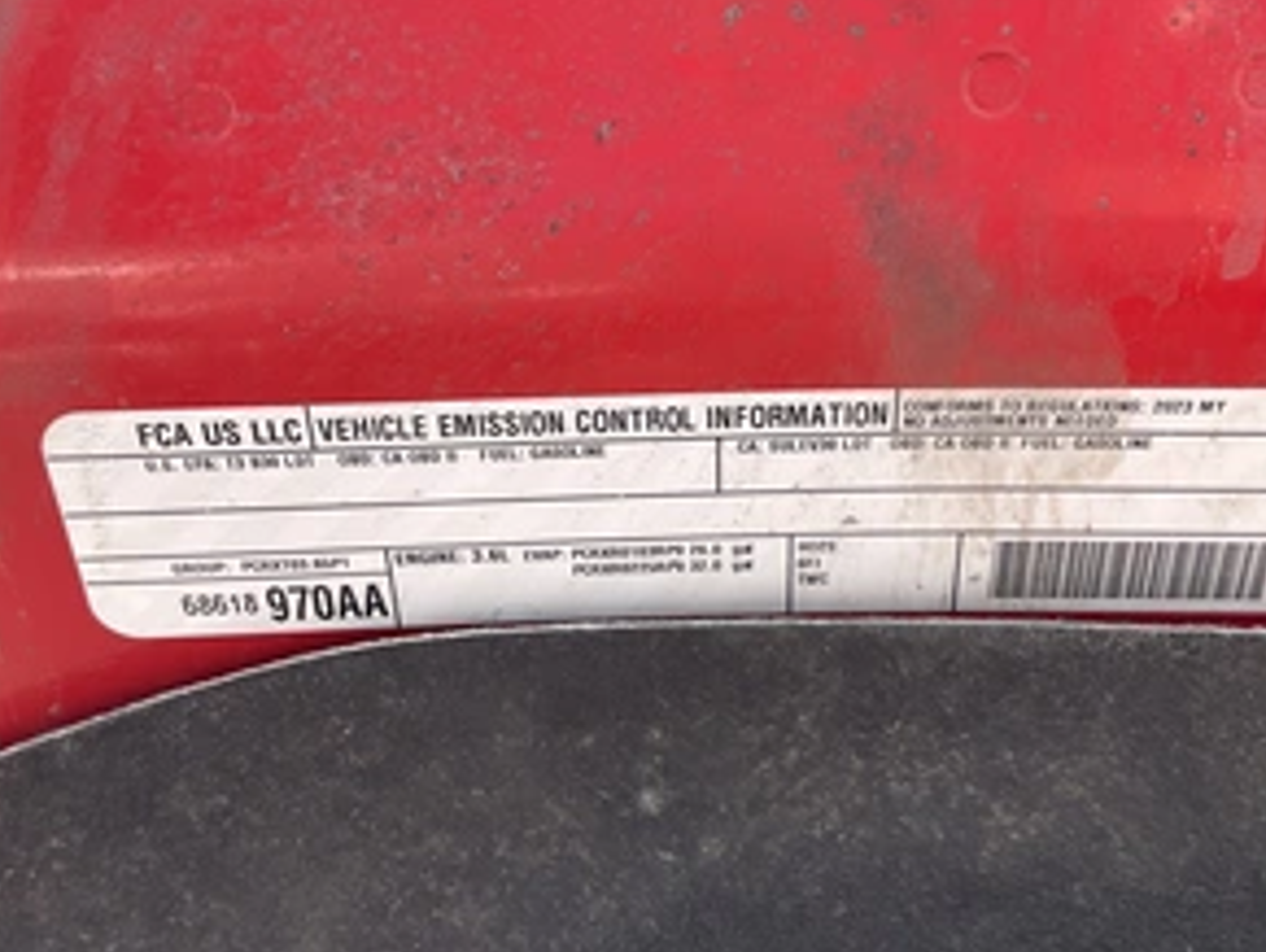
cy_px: 428
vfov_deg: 36.0
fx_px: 1464
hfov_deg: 46.7
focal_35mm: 40
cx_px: 664
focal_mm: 3
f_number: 1.8
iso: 20
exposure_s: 1/122
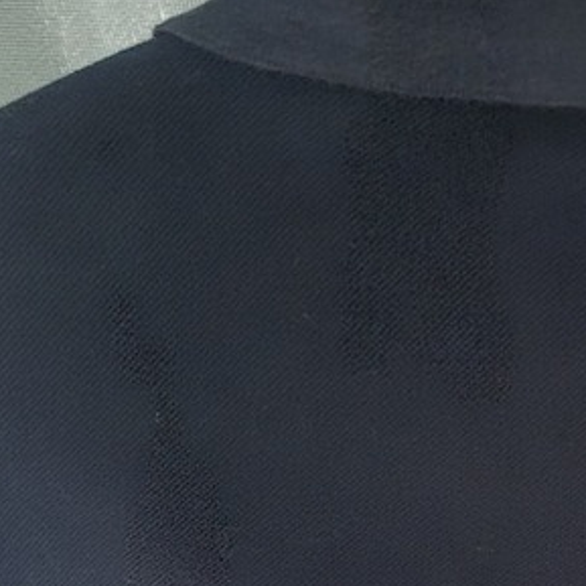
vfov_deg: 22.5
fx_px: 1436
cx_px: 659
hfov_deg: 21.7
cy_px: 528
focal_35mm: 75
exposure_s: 1/7
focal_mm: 6.3
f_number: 1.7
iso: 3200
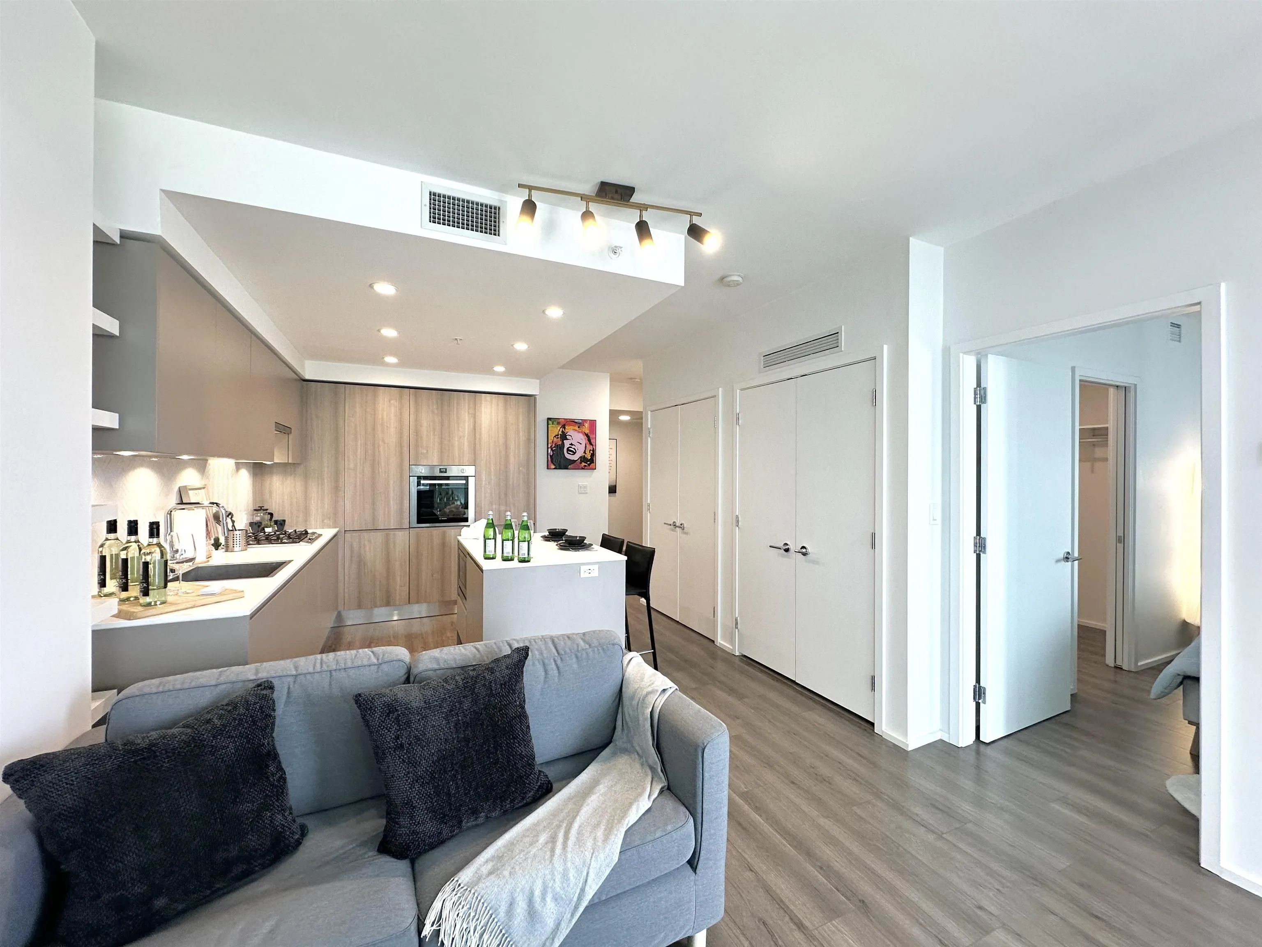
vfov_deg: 85.7
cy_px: 474
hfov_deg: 102.1
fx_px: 510
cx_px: 631
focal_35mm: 14
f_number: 2.2
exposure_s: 1/120
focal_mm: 2.22
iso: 160
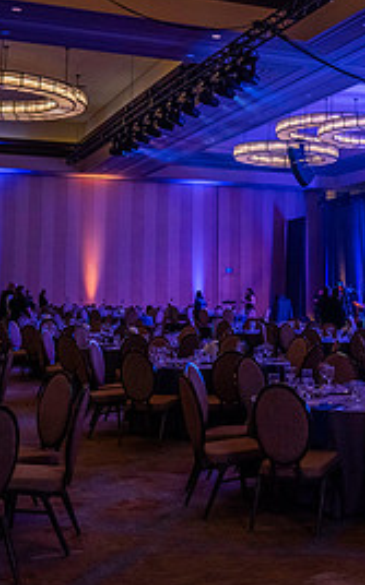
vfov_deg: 38.0
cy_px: 215
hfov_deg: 23.1
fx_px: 845
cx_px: 385
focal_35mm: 53
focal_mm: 24
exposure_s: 1/160
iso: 2500
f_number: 2.8
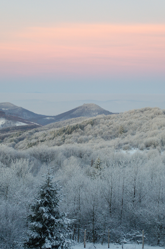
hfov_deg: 19.4
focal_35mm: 70
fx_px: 483
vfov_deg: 28.9
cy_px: 143
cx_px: 77
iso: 720
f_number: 5.3
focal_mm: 40
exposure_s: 1/60
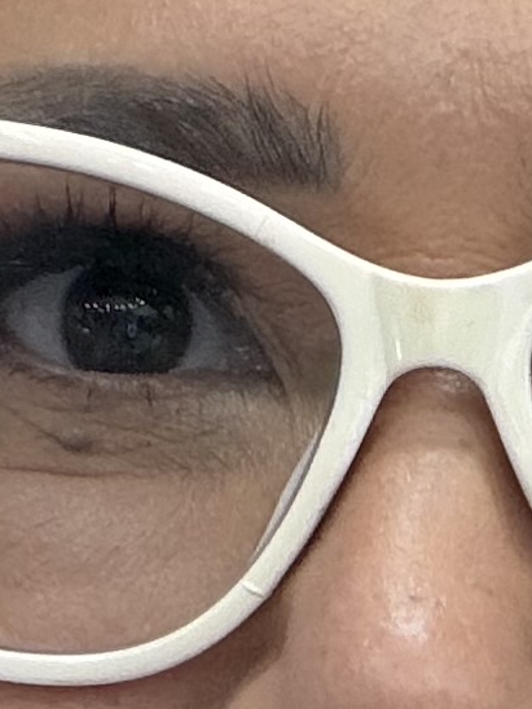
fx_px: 3463
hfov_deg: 8.7
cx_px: 518
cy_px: 1001
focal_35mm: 169
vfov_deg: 11.3
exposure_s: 1/40
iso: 250
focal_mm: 2.71
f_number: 1.9
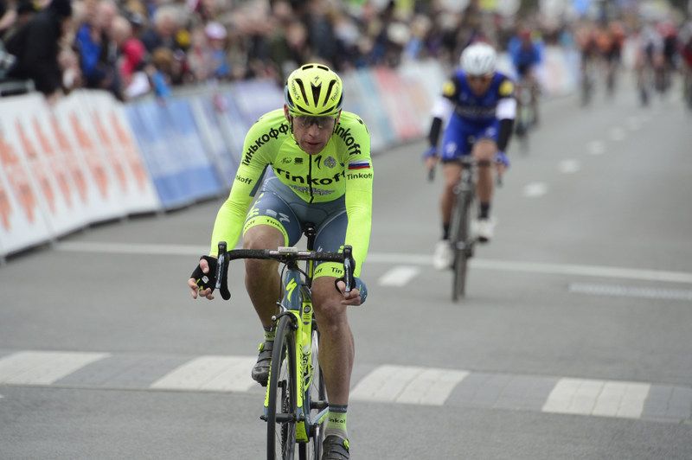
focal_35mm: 380
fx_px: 7298
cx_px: 346
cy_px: 230
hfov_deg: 5.4
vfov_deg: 3.6
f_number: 6.3
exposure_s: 1/1000
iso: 1000
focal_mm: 380
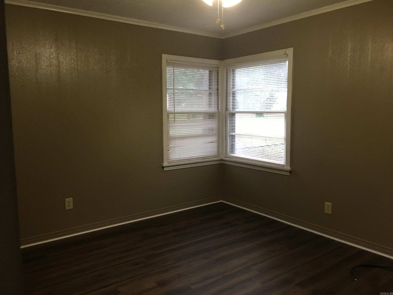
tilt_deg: -5.6
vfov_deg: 48.2
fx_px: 329
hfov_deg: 61.7
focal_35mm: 29
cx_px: 196
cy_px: 148
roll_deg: +0.4
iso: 200
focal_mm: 4.15
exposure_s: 1/17
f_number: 2.2
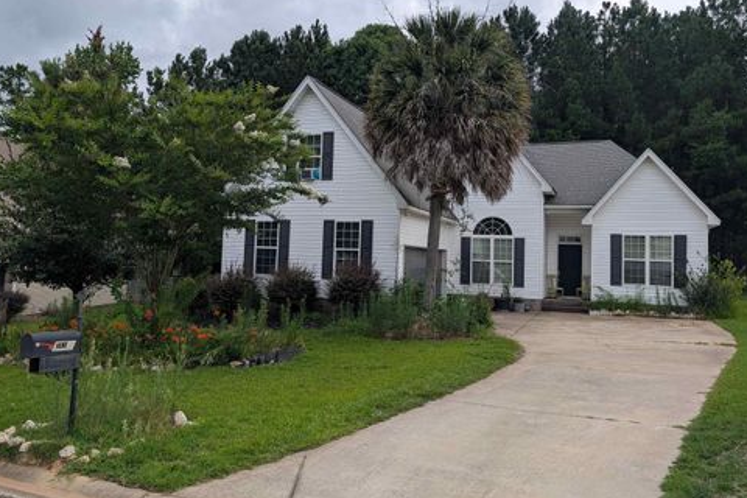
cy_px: 223
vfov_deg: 49.5
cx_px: 372
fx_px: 539
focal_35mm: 26
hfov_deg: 69.4
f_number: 1.68
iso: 17
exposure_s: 1/236
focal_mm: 6.9
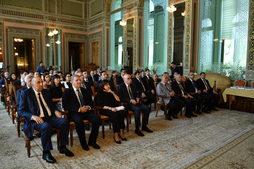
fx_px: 176
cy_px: 84
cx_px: 127
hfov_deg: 71.5
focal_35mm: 25
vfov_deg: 51.3
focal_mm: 17
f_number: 5.6
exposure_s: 1/125
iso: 2000
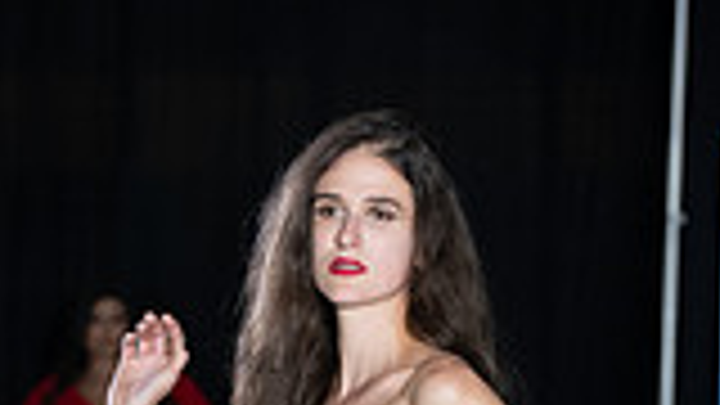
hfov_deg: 6.5
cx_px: 266
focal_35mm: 330
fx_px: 6300
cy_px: 954
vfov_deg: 3.6
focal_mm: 112
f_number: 5
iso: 1250
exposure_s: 1/160
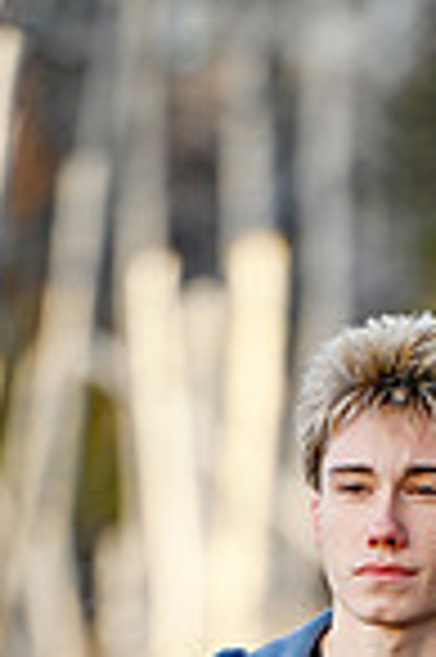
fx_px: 10124
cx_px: 391
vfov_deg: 3.7
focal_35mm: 556
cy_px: 891
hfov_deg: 2.5
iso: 100
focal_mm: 180
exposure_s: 1/320
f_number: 2.8
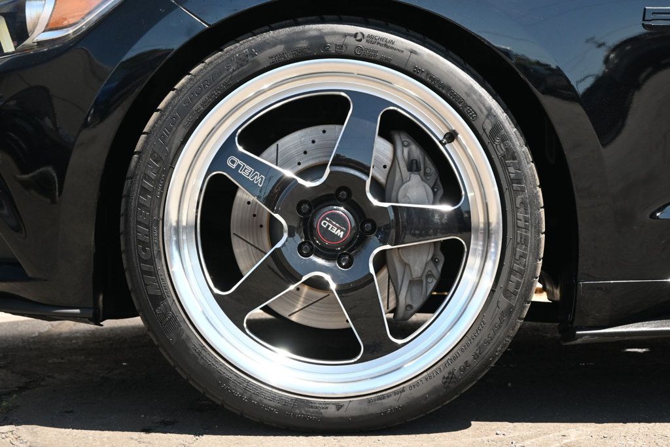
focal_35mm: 63
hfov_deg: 31.9
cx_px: 335
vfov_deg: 21.6
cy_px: 224
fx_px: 1173
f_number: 5.6
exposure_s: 1/250
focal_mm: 42
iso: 320
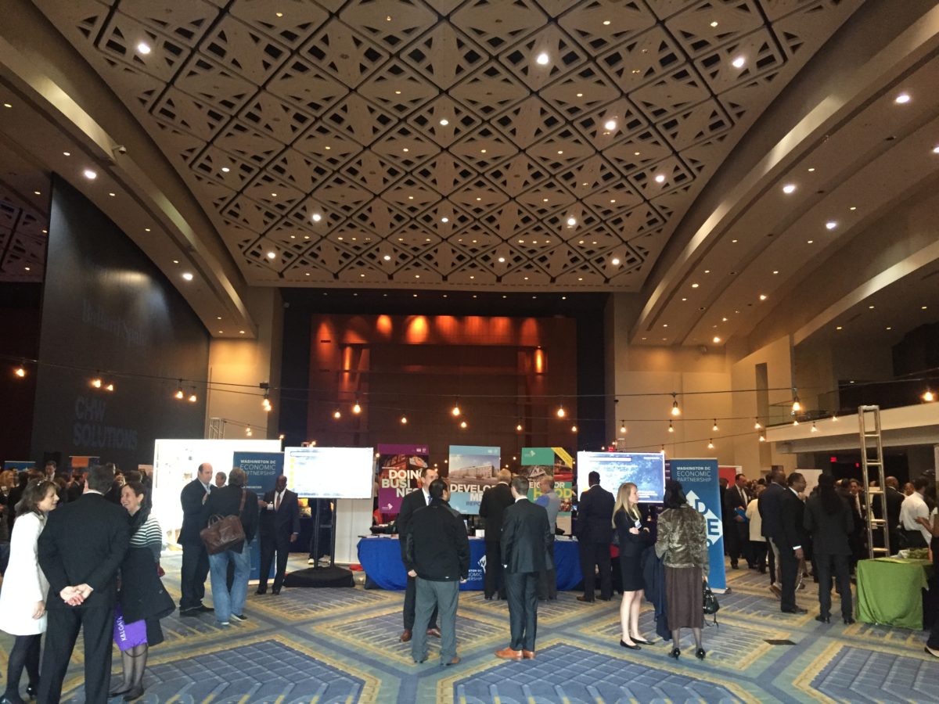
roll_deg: -1.0
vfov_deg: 48.2
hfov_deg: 61.7
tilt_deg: +9.1
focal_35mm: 29
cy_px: 352
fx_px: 787
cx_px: 470
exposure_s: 1/30
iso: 250
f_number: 2.2
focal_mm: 4.15
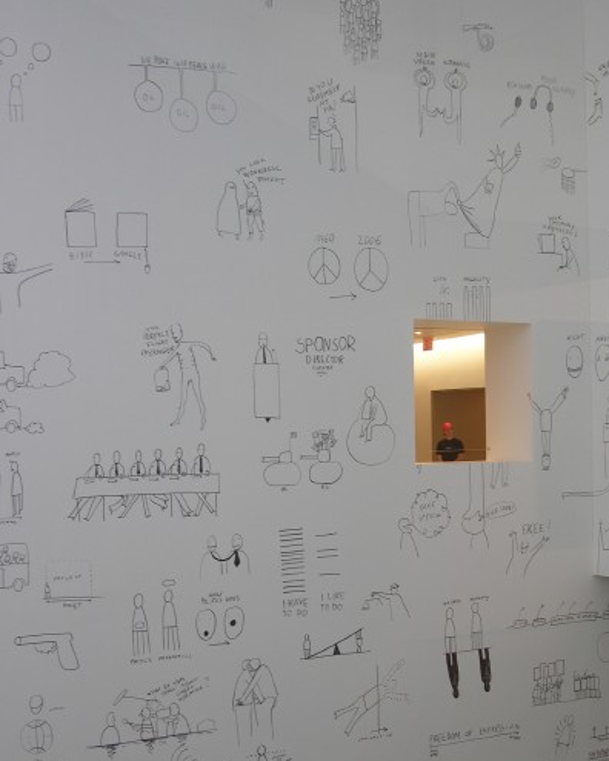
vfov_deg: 35.1
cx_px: 431
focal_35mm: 53
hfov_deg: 28.3
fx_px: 1194
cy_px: 484
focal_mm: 8.9
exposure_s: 1/10.6
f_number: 2.8
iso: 50
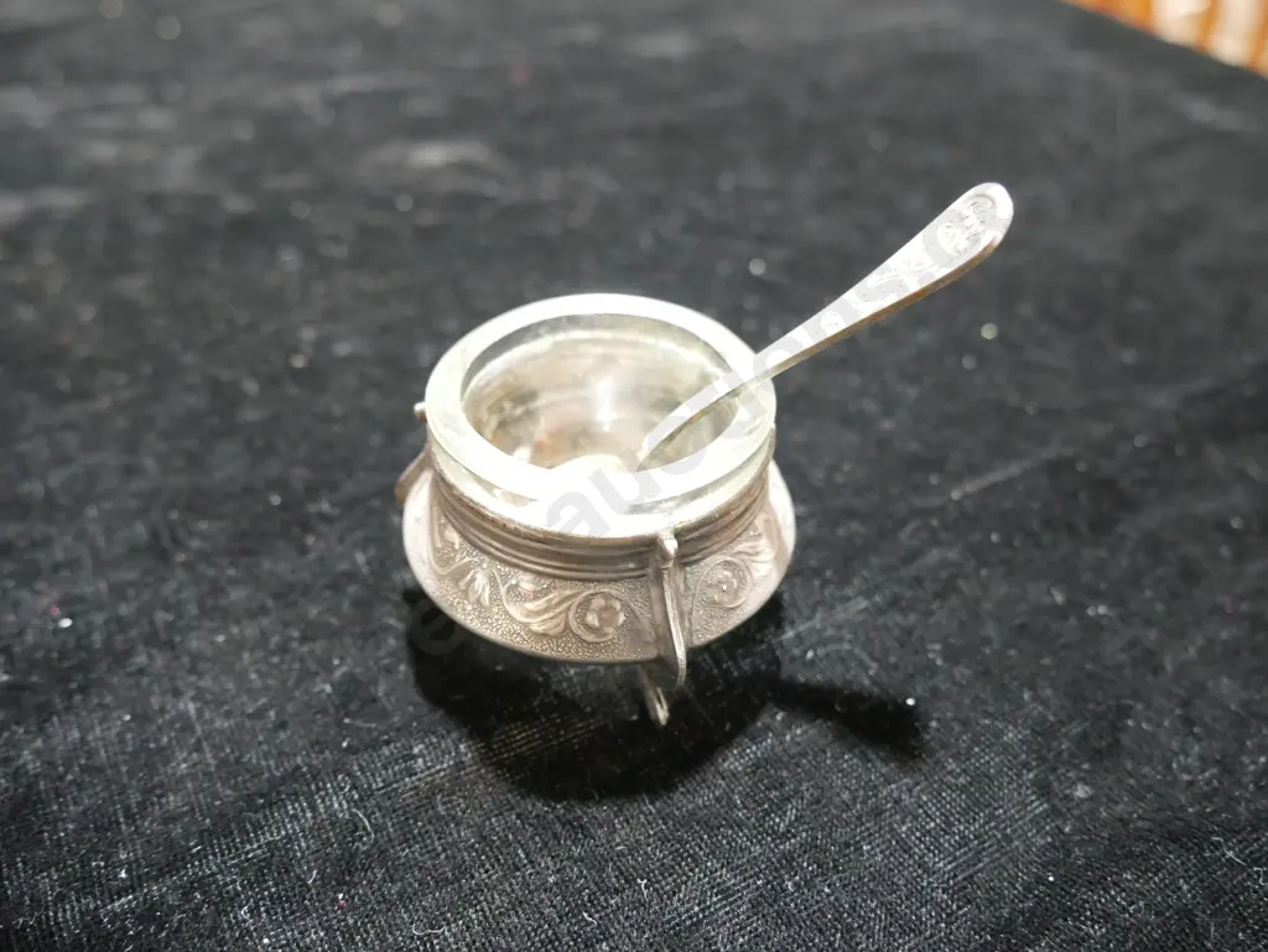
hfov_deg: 63.4
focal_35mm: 28
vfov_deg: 49.8
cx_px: 634
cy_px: 476
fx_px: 1026
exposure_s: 1/40
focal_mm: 14
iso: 3200
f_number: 3.5
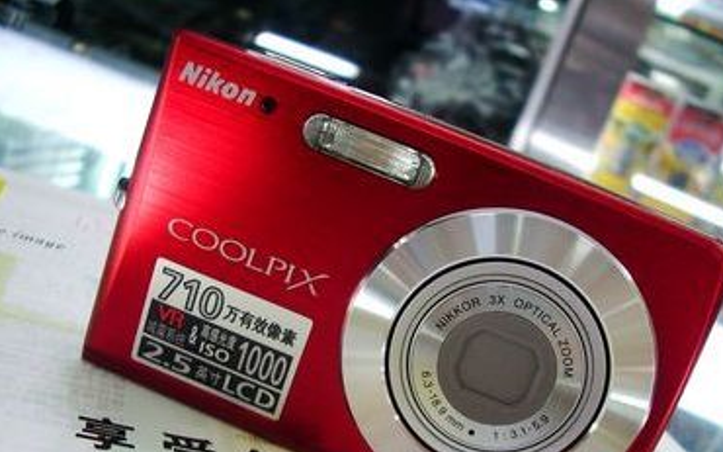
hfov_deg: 44.4
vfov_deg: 28.4
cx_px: 374
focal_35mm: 45
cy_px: 296
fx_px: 886
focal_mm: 5.8
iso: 200
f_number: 2.6
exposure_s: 1/50
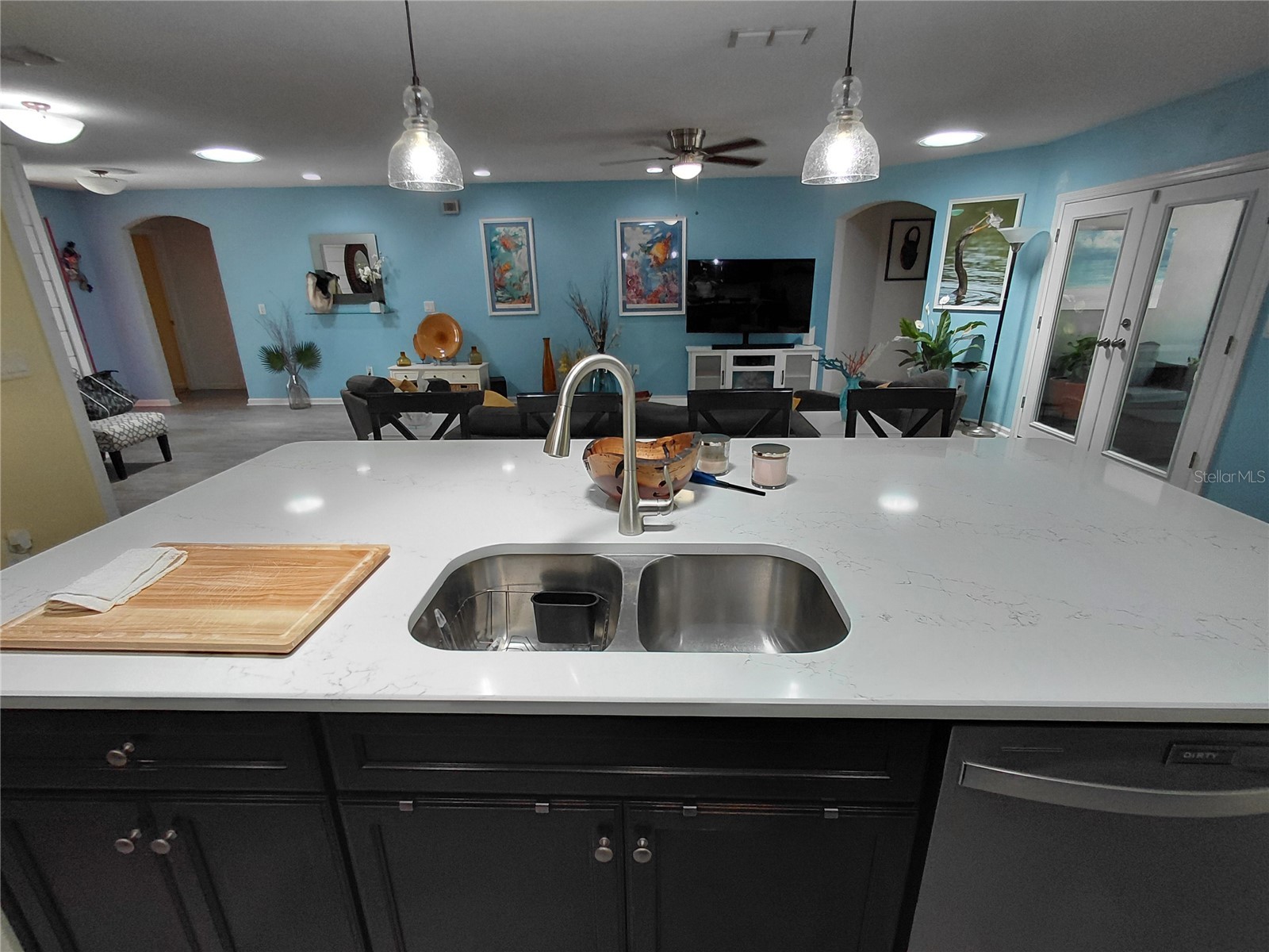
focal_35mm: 16
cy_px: 476
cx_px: 634
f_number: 2.2
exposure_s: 1/60
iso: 50
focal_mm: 1.64
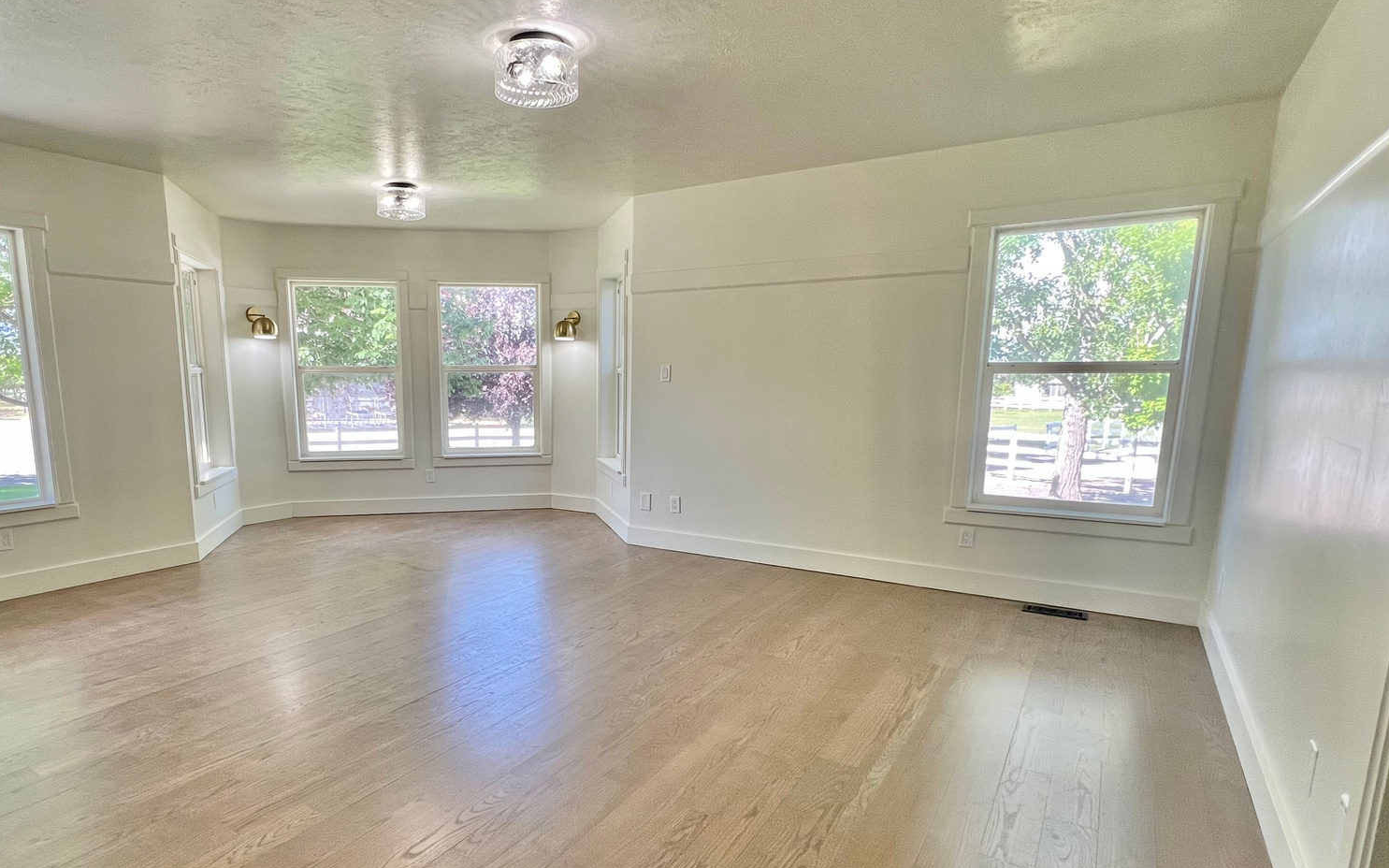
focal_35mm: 19
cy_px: 504
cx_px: 575
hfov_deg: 87.2
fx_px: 719
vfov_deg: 61.9
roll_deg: +0.0
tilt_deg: -10.2
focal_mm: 1.57
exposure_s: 1/120
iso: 80
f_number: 1.8
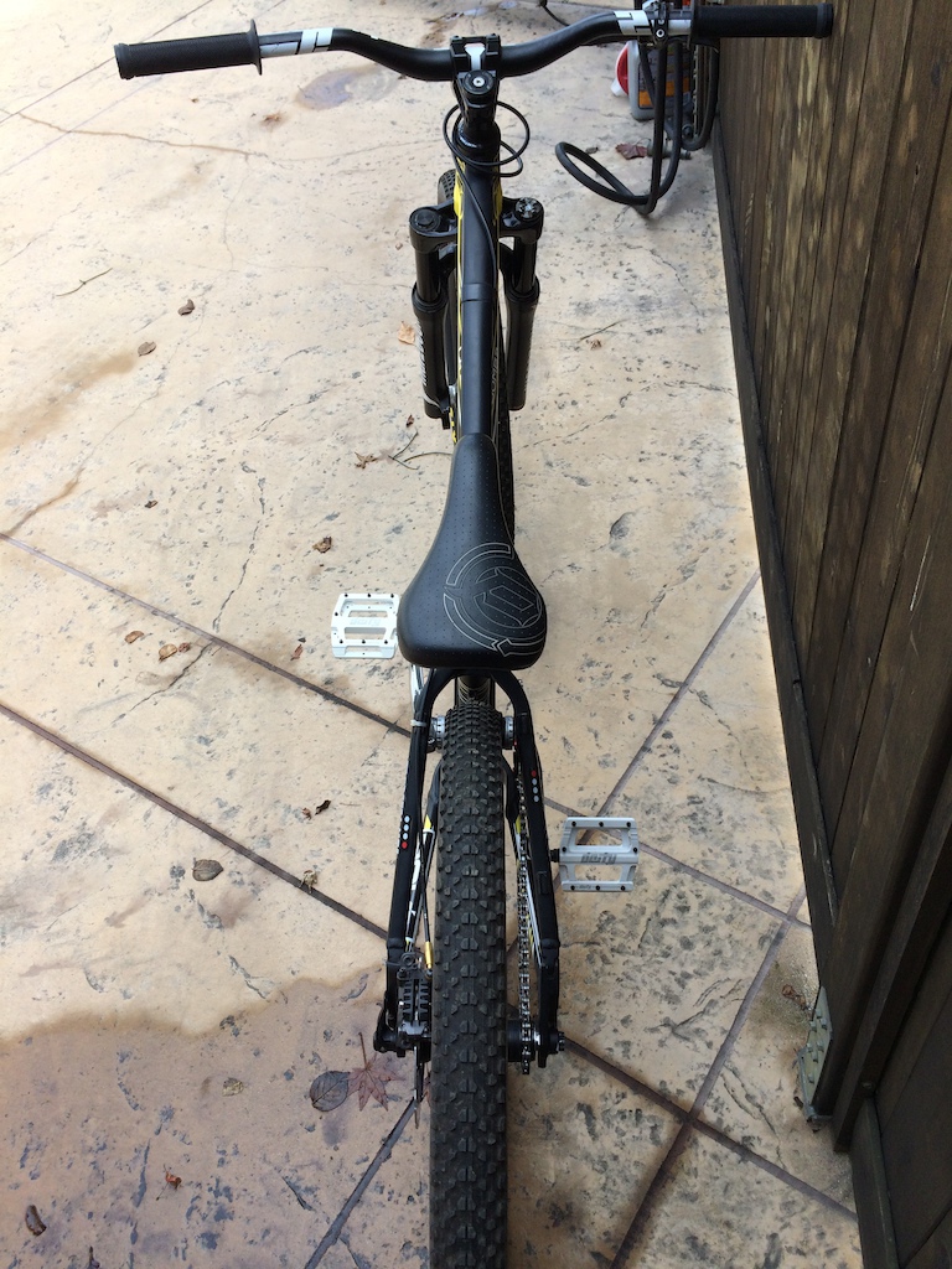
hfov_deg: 48.2
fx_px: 1063
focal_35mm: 29
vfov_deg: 61.7
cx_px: 476
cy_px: 634
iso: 32
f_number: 2.2
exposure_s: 1/357
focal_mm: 4.15
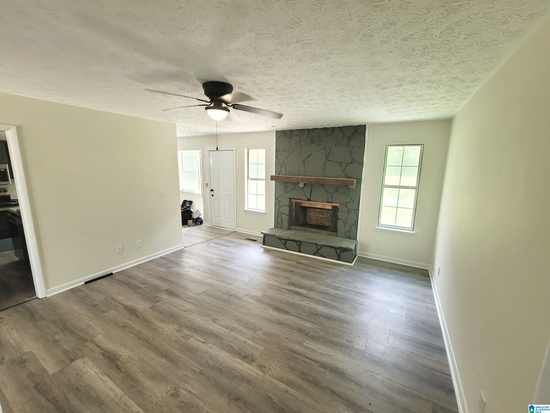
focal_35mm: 13
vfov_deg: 89.9
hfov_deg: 106.2
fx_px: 207
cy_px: 206
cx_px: 275
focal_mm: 2.2
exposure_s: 1/60.2
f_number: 2.2
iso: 100
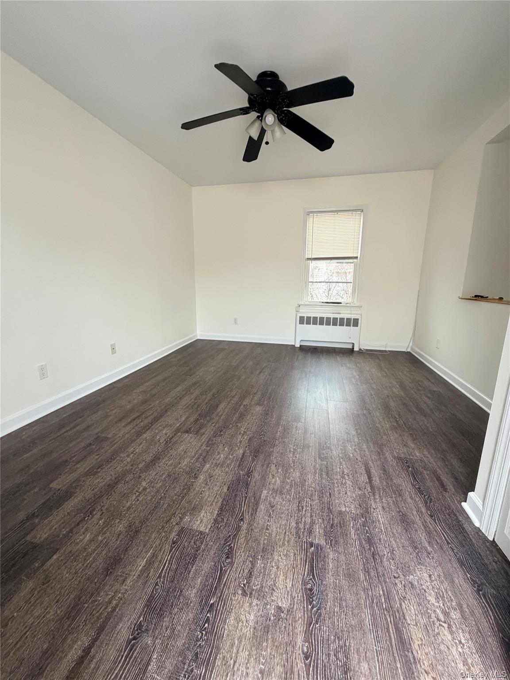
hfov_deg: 85.7
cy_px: 340
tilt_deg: -11.8
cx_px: 255
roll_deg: -0.1
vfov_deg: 102.1
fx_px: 275
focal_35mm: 14
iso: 320
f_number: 2.2
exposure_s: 1/117
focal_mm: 2.22
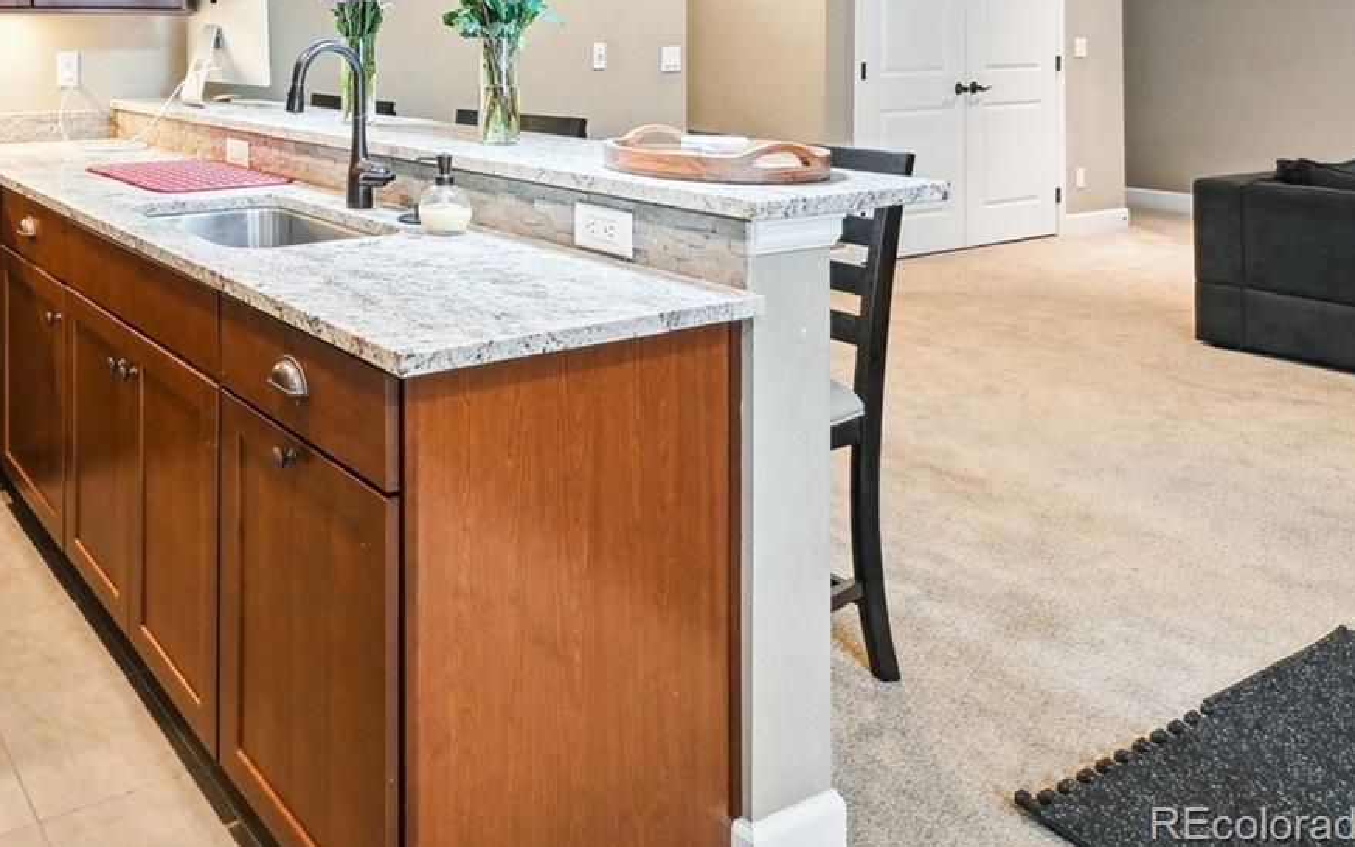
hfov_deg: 57.9
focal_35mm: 28
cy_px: 29
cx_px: 160
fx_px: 1034
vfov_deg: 40.0
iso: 400
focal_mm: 15
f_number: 10
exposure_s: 1/5
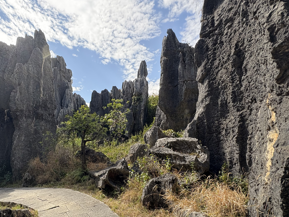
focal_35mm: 20
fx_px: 167
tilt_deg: +1.6
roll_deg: +0.6
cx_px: 122
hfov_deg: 81.2
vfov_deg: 64.6
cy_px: 141
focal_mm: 2.22
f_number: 2.2
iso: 64
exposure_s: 1/379
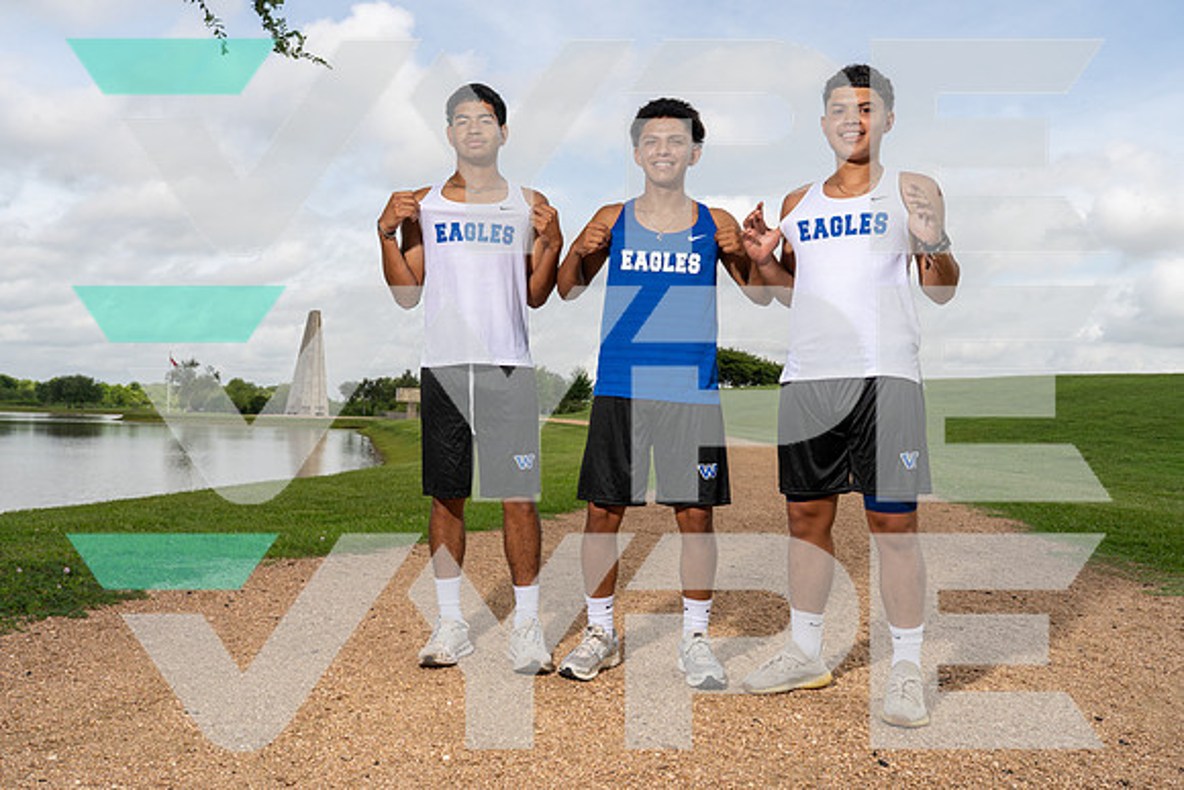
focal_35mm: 30
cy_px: 395
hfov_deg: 61.9
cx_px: 592
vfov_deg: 43.6
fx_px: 987
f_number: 8
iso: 100
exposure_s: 1/250
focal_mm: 30
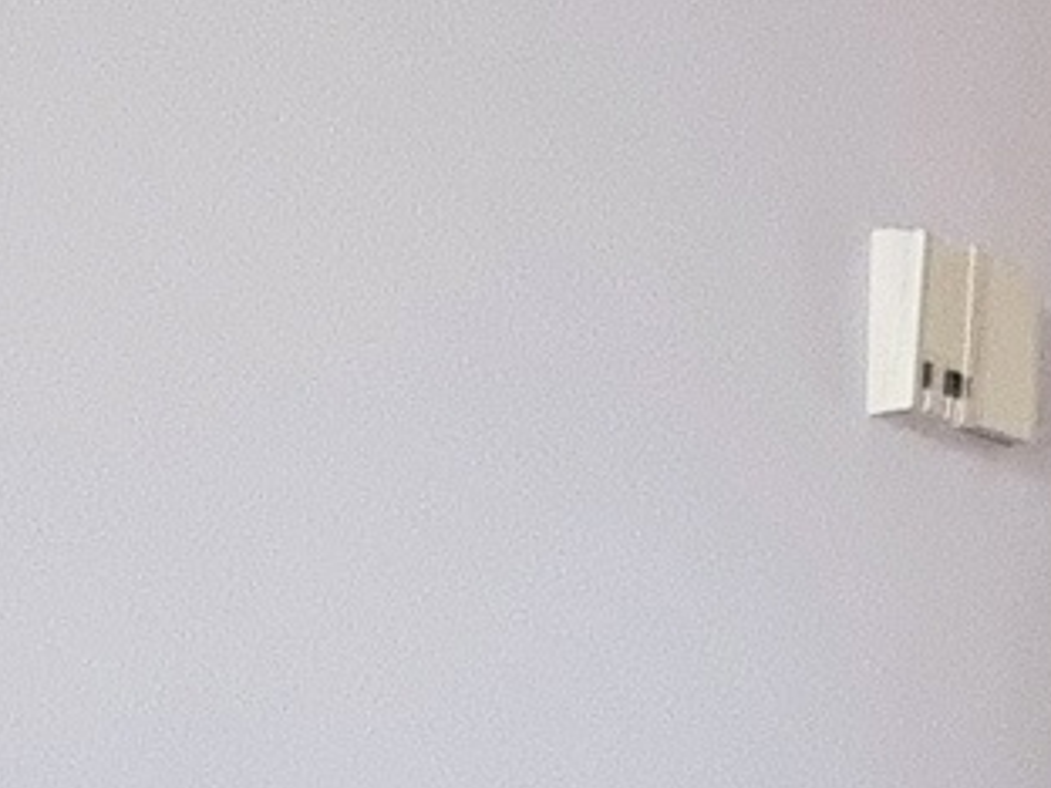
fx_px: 2429
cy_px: 1172
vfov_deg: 16.8
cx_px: -246
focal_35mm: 80
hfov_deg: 22.3
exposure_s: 1/25
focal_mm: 2.2
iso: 1000
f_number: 2.2
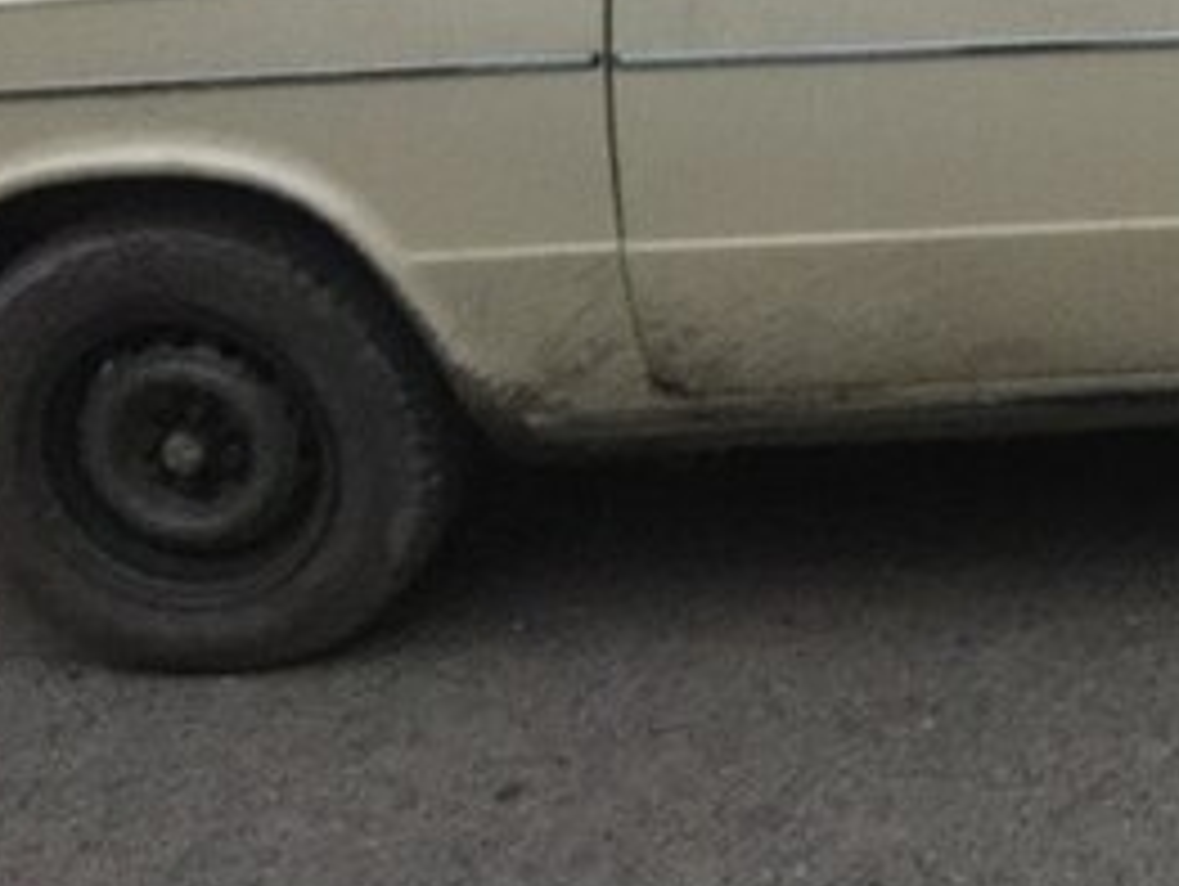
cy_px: -169
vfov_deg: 19.1
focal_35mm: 73
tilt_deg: -13.3
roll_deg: +2.3
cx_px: 1454
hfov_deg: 24.0
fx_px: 2489
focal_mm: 4.15
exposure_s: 1/8
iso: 160
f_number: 2.2
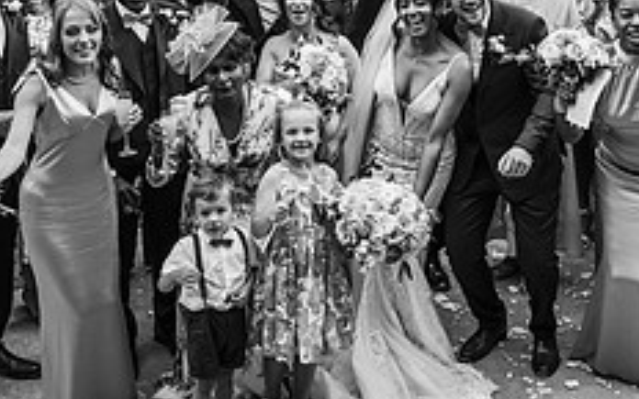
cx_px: 410
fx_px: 1132
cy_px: -63
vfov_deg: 19.0
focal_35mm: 65
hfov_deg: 31.3
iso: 160
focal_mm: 25.5
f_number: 4.5
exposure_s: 1/1000
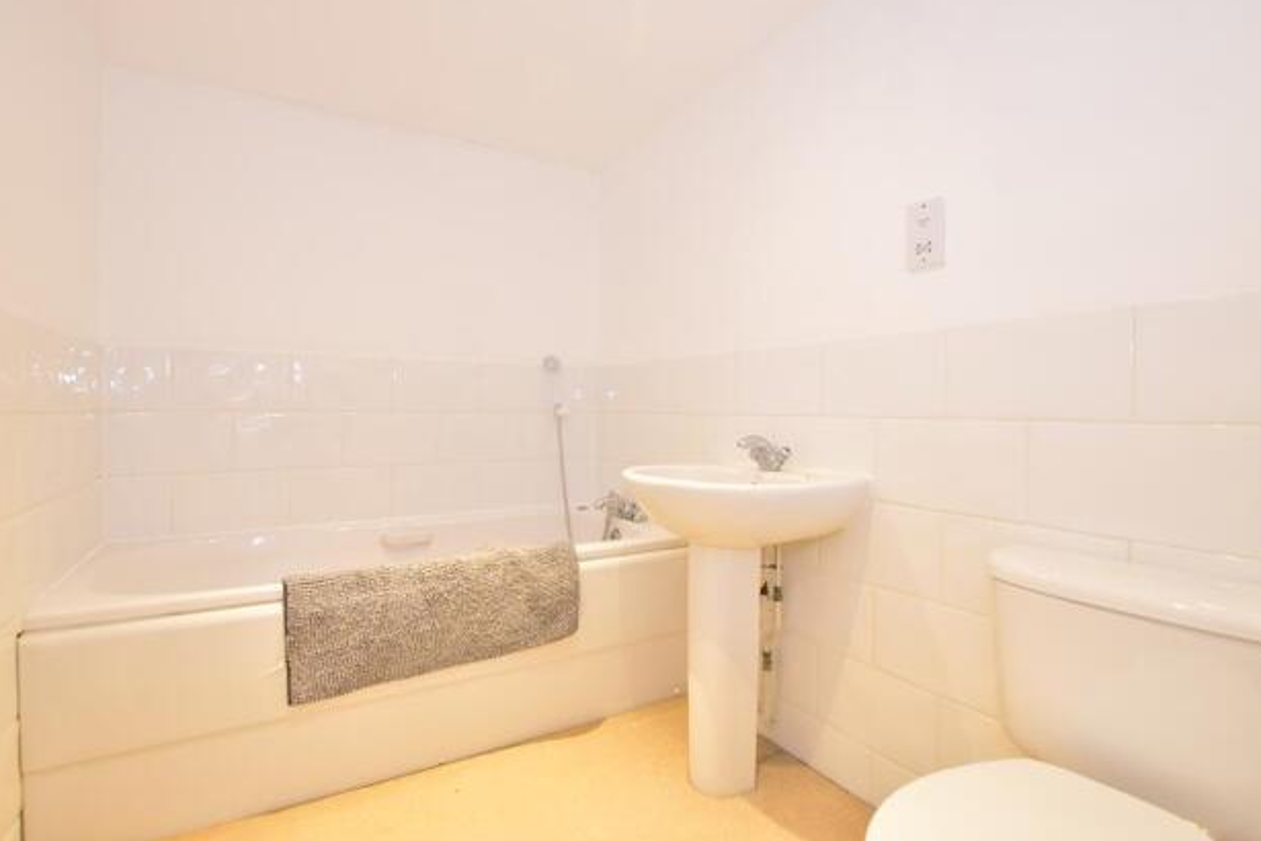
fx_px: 560
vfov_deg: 73.7
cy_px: 405
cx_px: 619
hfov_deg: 96.7
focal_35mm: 16
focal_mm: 10
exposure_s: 1/6
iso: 400
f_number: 7.1
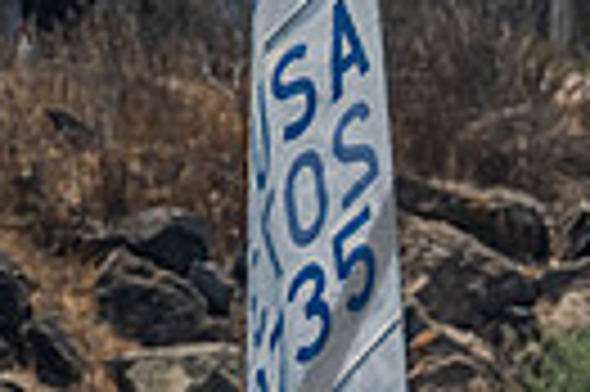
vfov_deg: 0.8
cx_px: 1291
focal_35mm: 1801
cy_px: 829
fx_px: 29479
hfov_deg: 1.1
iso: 320
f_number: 8
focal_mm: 300
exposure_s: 1/2000
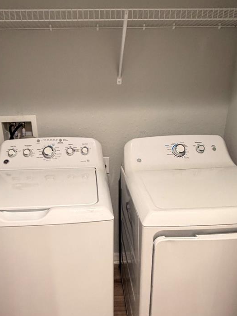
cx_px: 104
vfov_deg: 71.6
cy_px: 165
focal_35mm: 24
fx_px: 219
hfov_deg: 56.6
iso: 320
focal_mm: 2.22
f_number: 2.2
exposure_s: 1/60
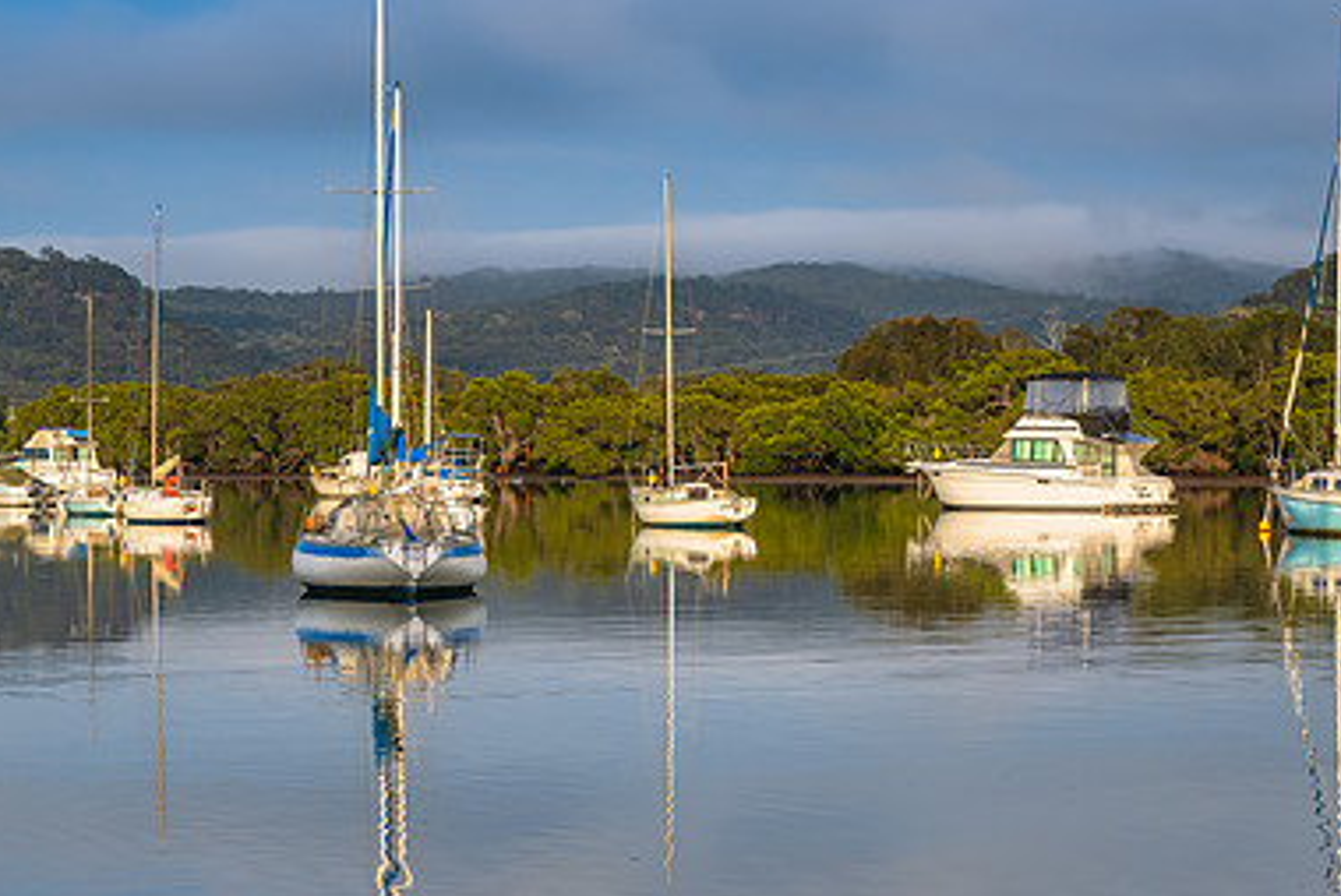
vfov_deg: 12.5
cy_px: 528
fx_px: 4101
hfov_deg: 18.6
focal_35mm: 110
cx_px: 684
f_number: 8
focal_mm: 70
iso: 200
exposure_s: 1/320
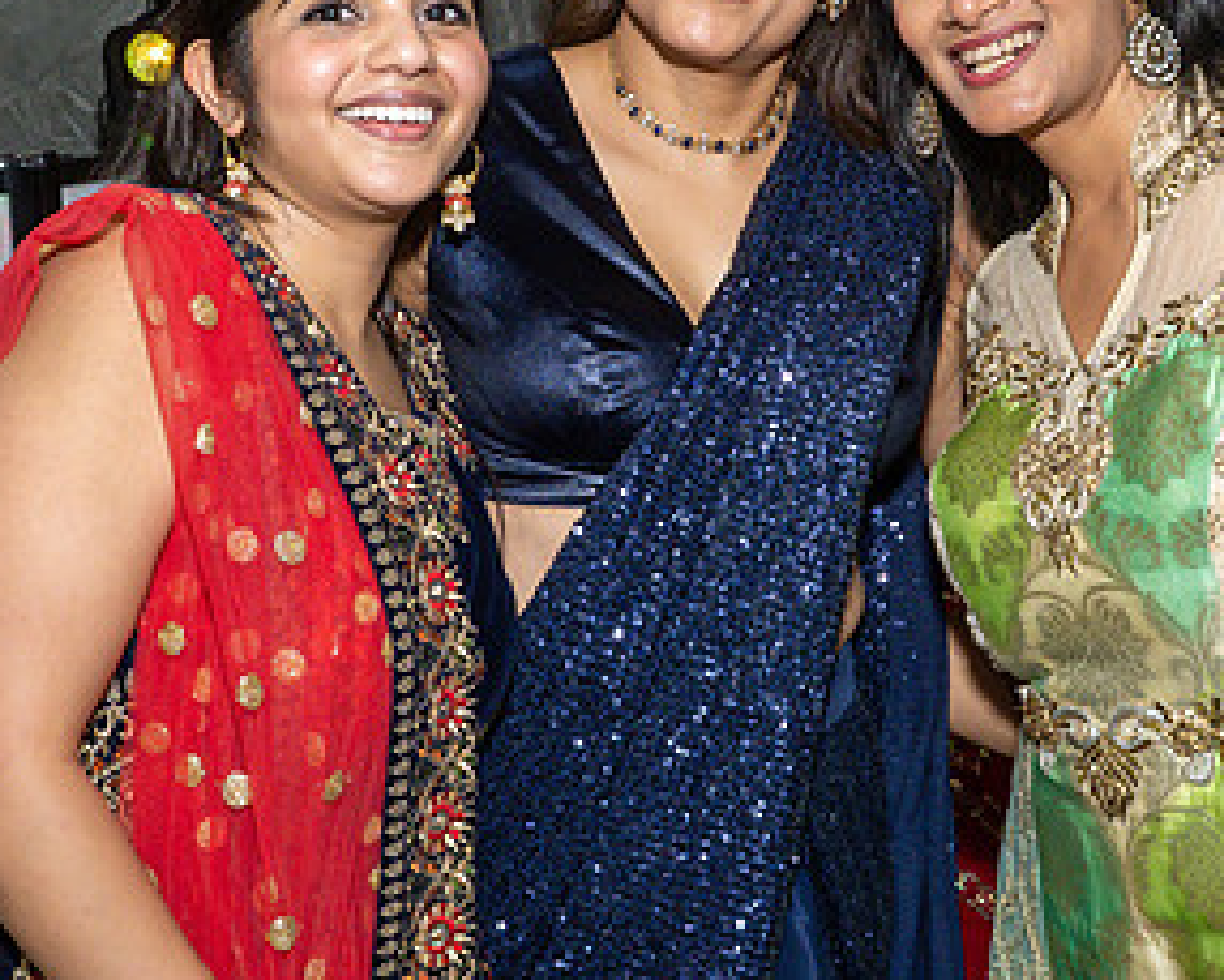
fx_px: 2899
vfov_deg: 19.1
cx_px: 558
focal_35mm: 80
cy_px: 295
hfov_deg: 23.8
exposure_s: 1/250
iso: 640
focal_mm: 22
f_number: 8
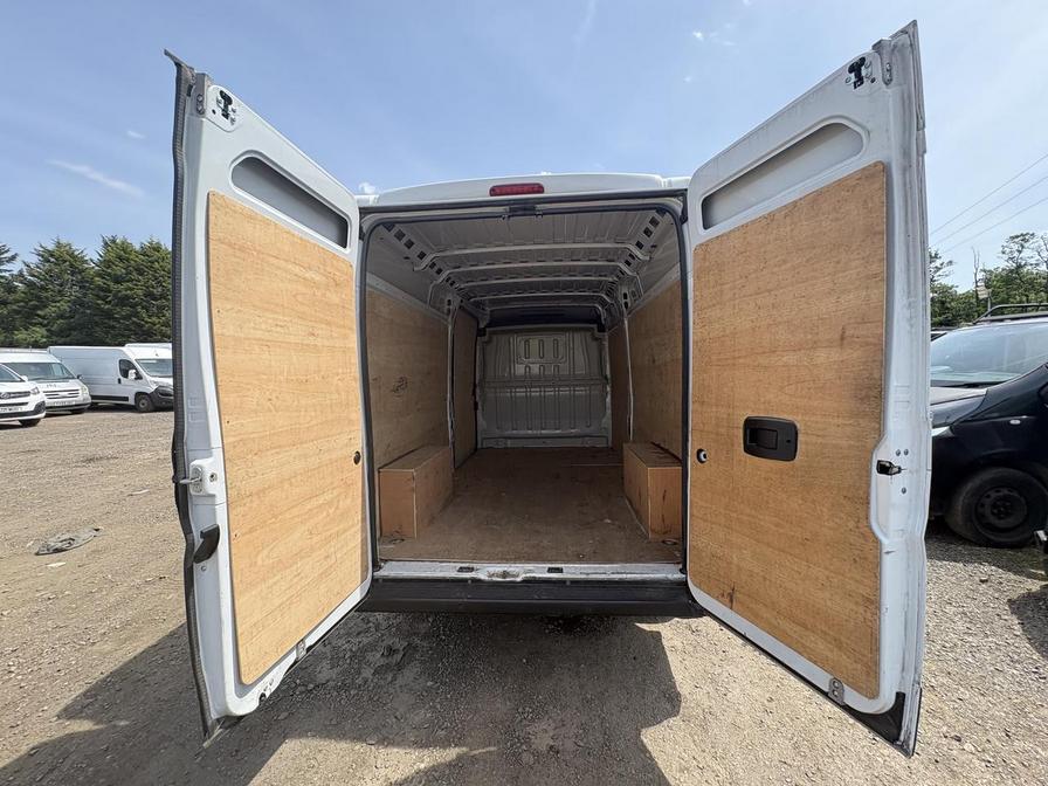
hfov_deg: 102.1
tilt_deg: -1.8
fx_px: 424
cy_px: 393
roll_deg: -1.9
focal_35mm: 14
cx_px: 524
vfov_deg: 85.7
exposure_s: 1/525
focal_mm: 2.22
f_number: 2.2
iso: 64
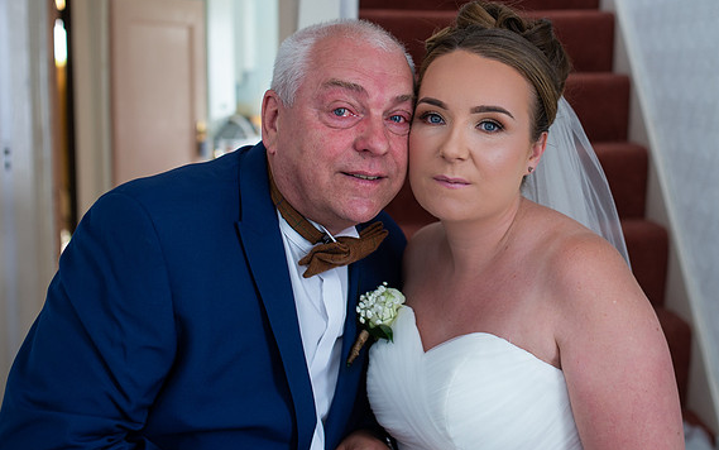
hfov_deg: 39.1
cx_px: 473
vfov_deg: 25.2
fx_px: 1000
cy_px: 134
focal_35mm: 51
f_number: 2.8
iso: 320
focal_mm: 35
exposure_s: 1/100
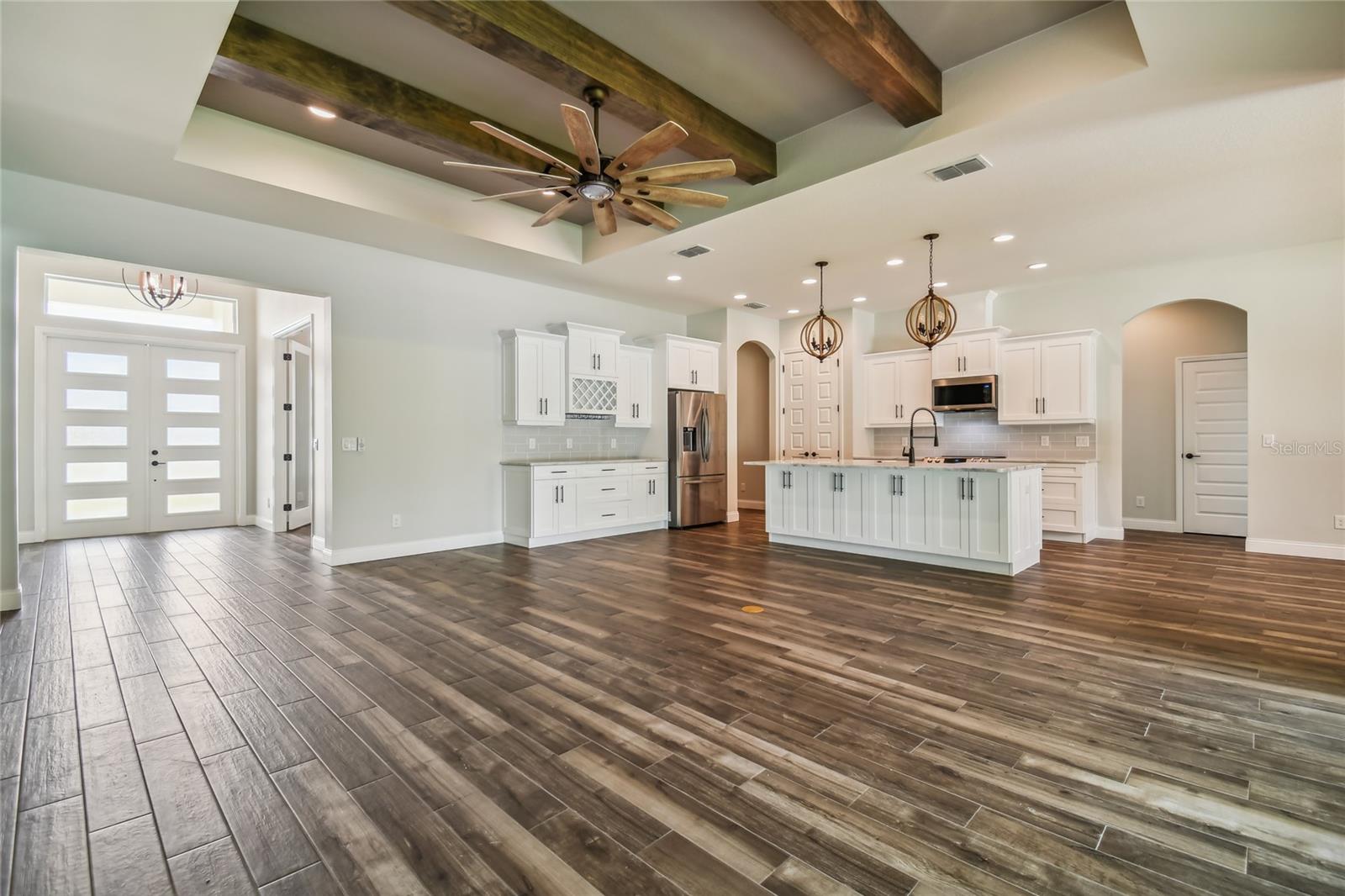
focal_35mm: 15
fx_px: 560
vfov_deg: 77.3
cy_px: 448
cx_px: 672
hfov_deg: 100.4
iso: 100
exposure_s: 1/5
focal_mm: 10
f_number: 7.1
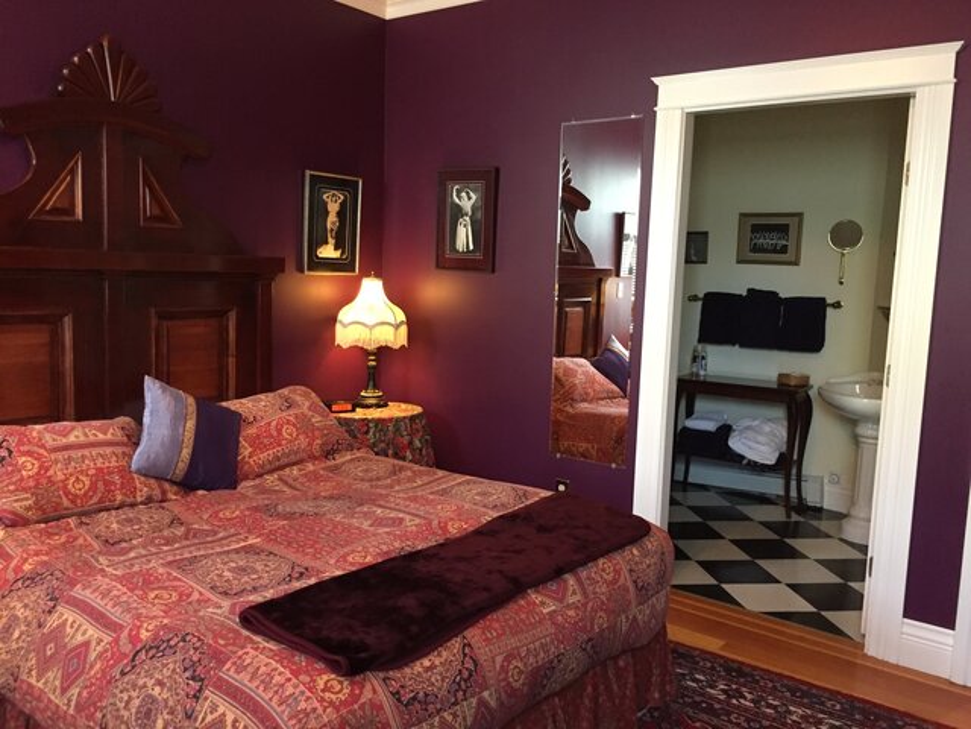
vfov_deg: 48.2
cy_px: 364
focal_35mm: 29
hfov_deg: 61.7
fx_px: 813
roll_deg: -0.9
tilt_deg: -5.5
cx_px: 486
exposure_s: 1/20
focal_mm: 4.15
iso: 250
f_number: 2.2
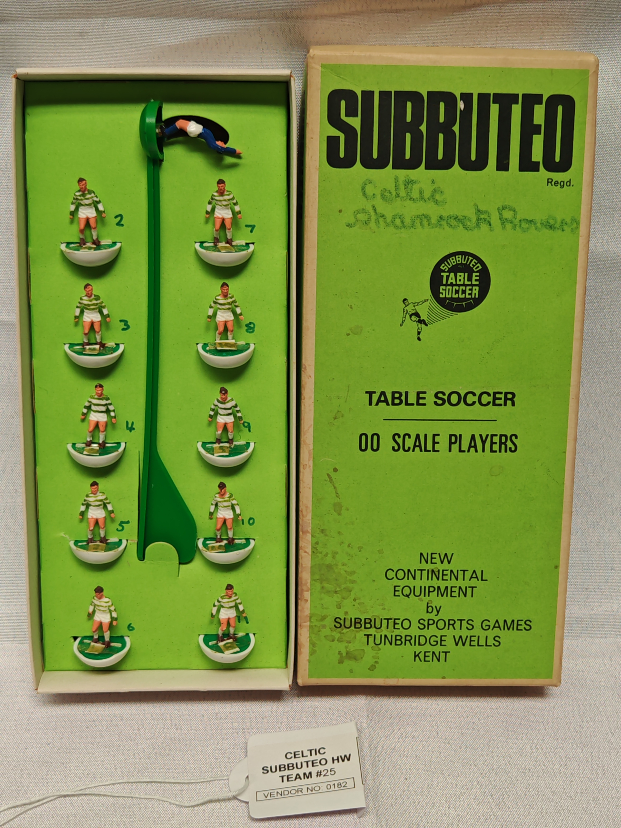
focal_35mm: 54
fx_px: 1292
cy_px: 414
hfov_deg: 27.0
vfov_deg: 35.5
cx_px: 310
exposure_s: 1/210
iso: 50
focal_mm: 6.67
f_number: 1.9
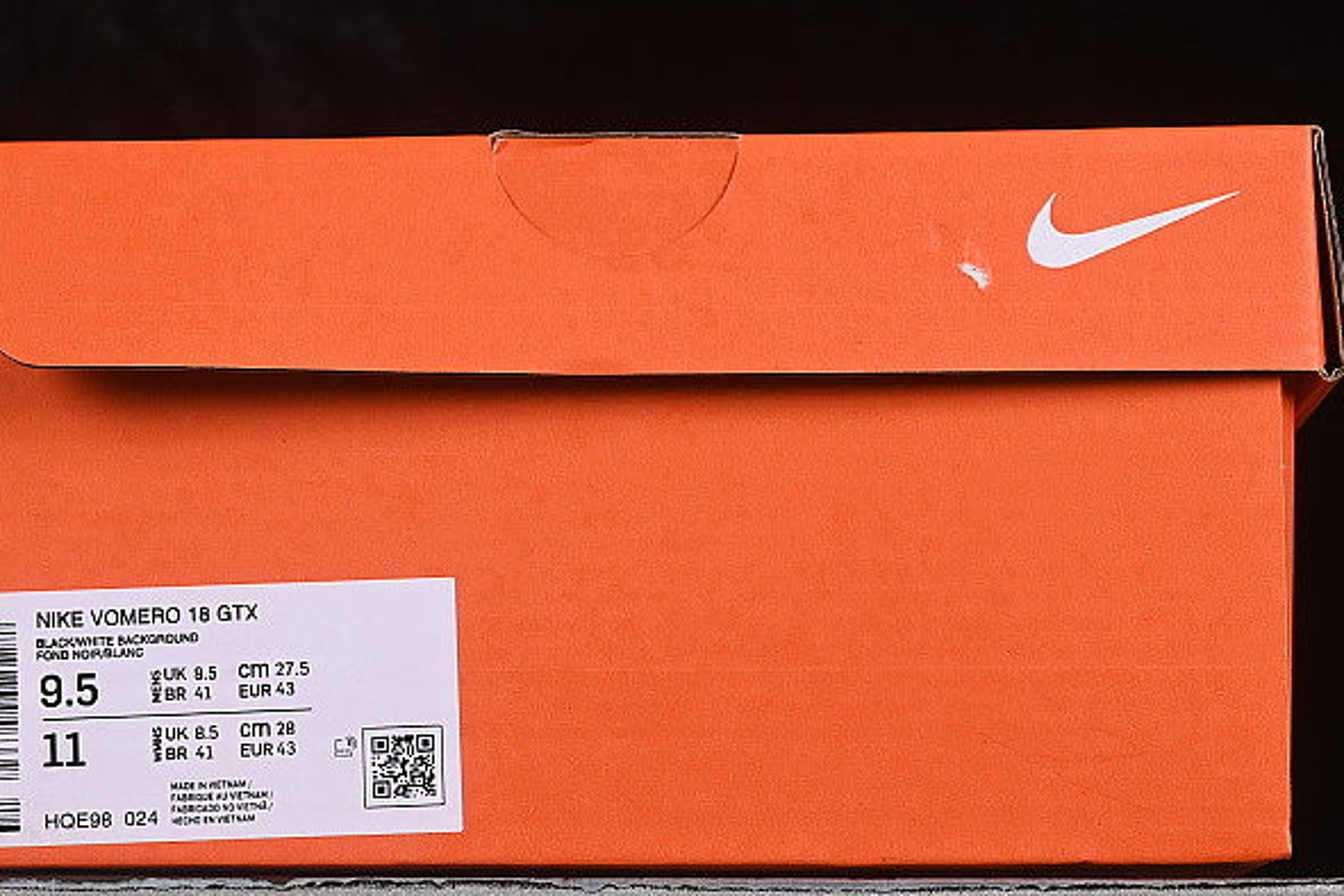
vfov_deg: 10.0
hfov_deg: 15.0
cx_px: 609
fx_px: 5114
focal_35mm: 137
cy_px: 373
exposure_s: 1/80
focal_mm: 50
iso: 160
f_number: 8
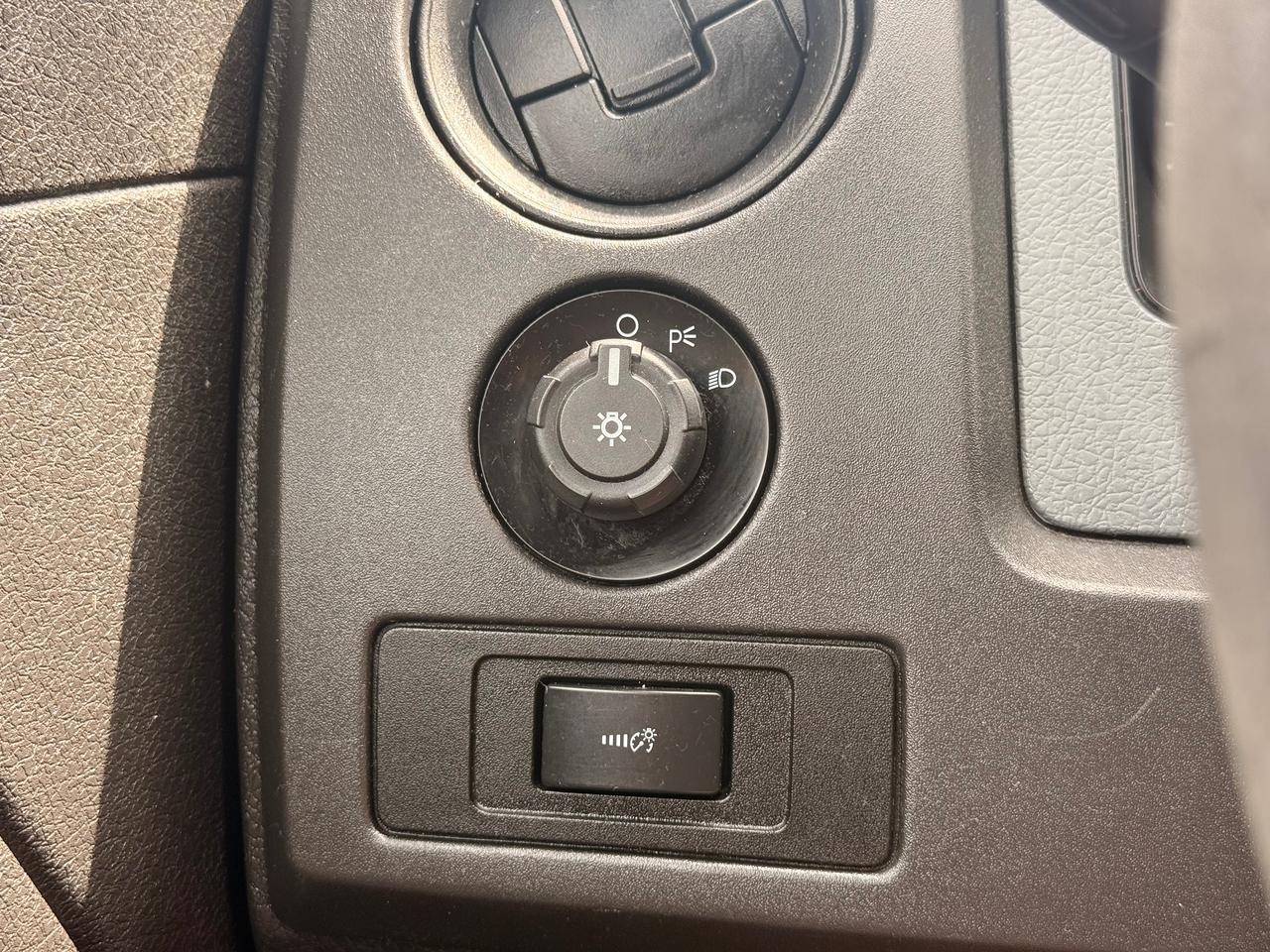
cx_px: 635
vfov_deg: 30.3
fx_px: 1761
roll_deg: -0.4
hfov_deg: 39.7
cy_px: 476
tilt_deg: -14.3
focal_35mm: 48
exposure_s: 1/175
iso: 80
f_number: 1.78
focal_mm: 6.76
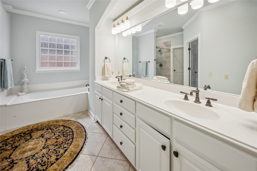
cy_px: 86
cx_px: 128
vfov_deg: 81.2
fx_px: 100
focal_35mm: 14
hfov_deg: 104.3
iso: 1000
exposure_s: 1/80
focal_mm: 14
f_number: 11
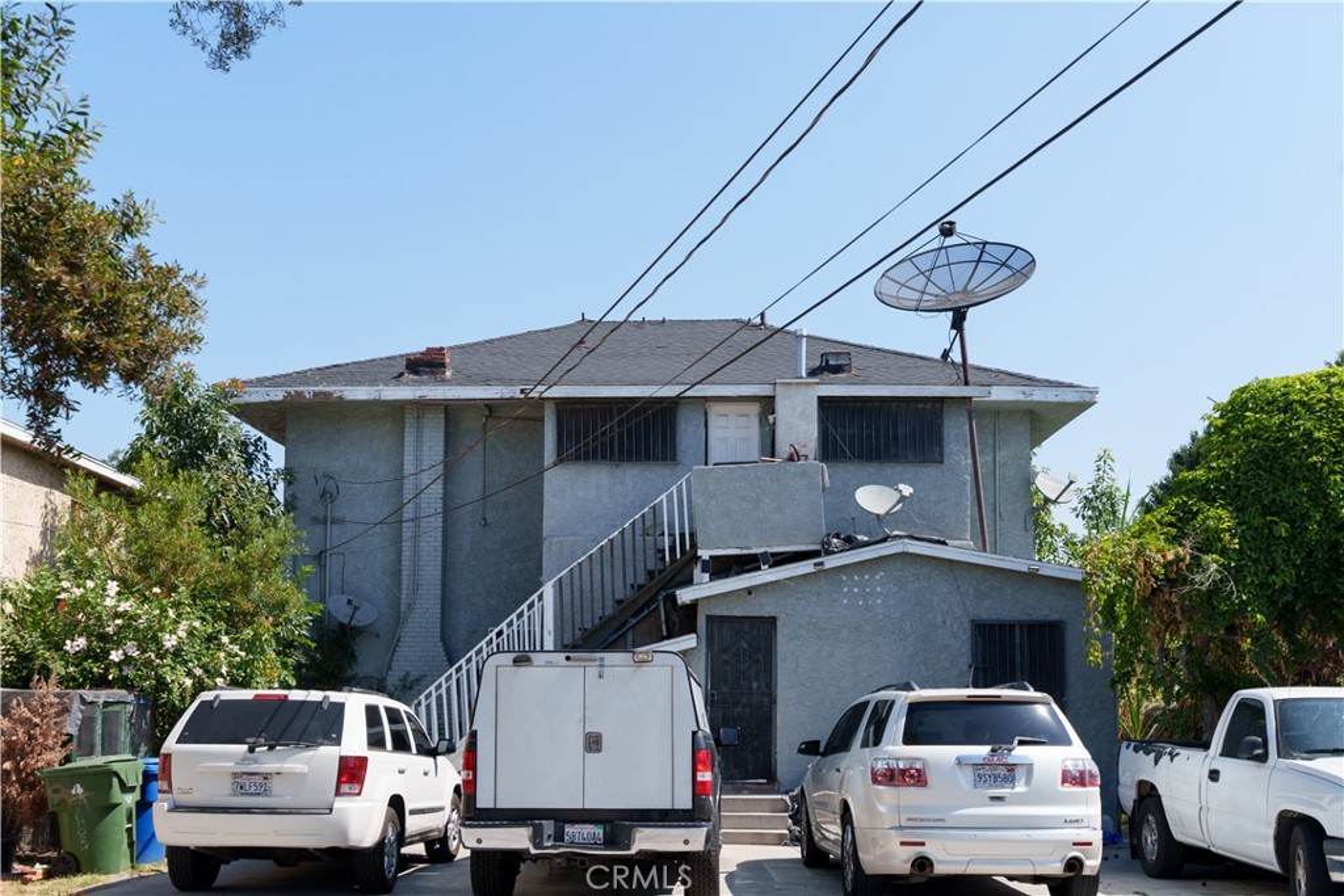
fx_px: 1307
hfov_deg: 54.4
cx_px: 672
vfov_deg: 37.9
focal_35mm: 35
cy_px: 448
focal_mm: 35
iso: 100
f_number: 8
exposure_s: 1/250
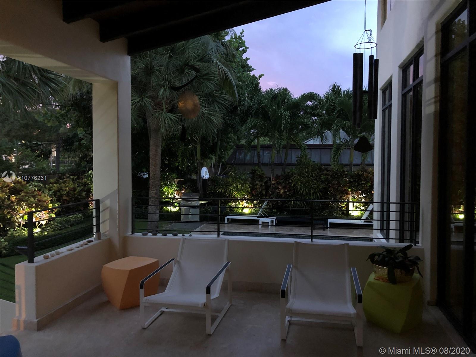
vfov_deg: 49.7
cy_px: 178
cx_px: 238
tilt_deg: -3.6
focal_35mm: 28
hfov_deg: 63.4
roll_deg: +0.1
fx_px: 385
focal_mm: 4
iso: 100
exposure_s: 1/4
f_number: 1.8
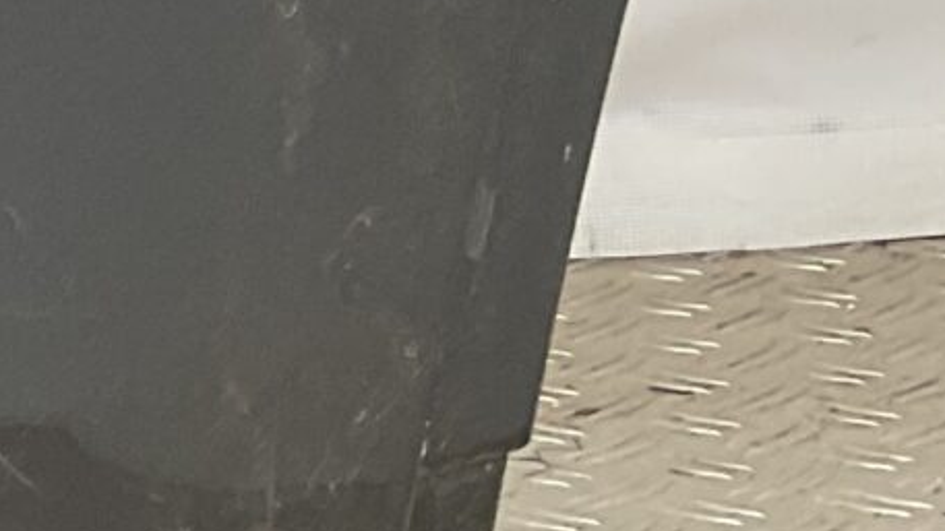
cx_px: -1510
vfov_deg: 6.9
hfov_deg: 10.2
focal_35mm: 177
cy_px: 180
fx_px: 4435
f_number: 1.8
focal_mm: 3
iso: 25
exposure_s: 1/120
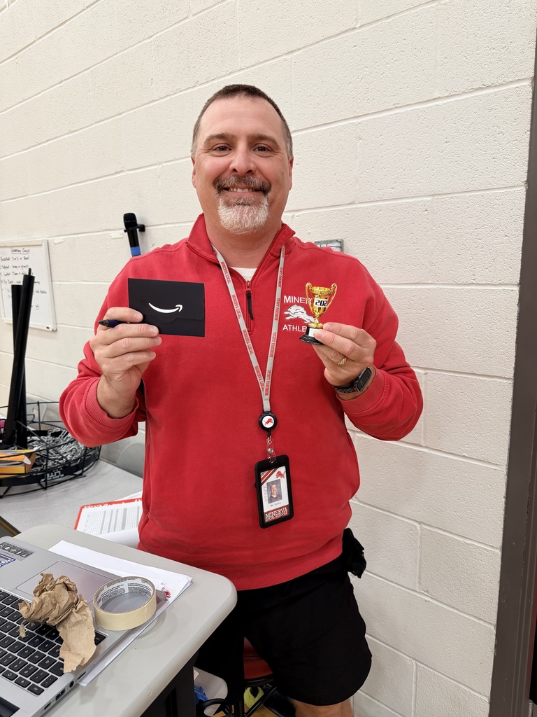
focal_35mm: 24
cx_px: 268
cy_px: 358
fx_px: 496
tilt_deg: -11.8
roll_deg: +1.0
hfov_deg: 56.8
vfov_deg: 71.6
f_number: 1.78
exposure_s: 1/121
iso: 160
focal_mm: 6.76
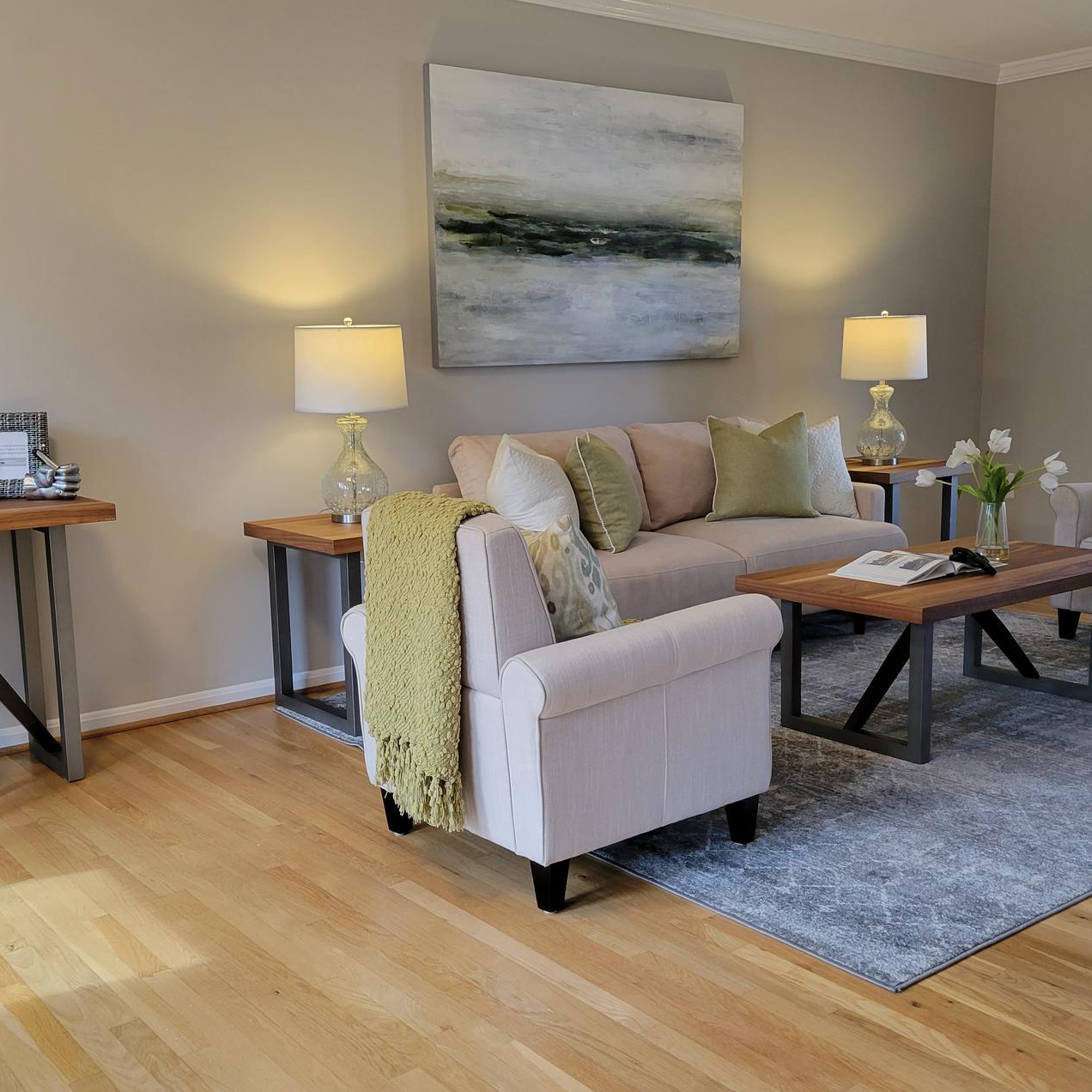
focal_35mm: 37
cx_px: 537
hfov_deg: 44.9
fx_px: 1321
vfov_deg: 44.9
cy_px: 585
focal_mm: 5.4
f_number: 1.8
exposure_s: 1/120
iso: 125
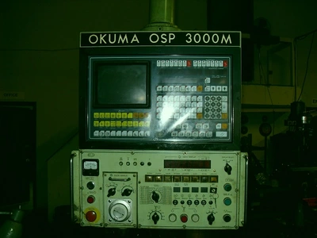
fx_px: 311
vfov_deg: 41.8
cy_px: 119
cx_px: 158
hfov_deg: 54.0
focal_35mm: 34
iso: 100
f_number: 2.8
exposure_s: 1/45
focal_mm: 6.3
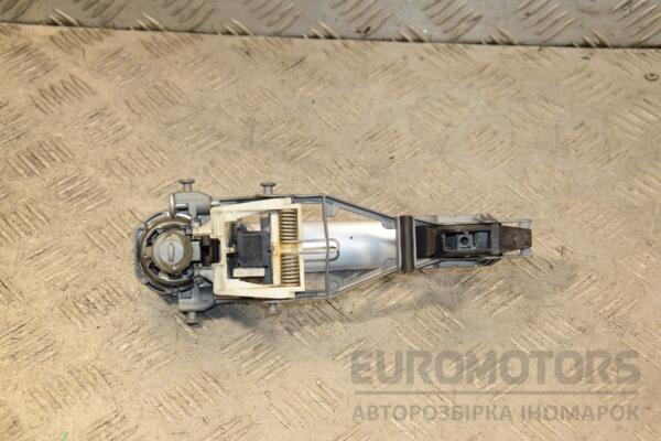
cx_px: 330
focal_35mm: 75
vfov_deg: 18.2
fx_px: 1377
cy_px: 220
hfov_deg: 27.0
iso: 800
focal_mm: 50
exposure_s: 1/200
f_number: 6.3
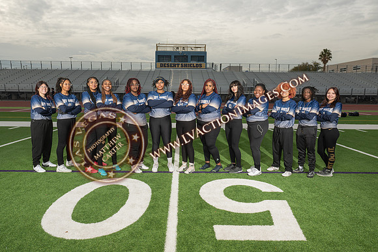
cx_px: 186
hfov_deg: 71.8
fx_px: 261
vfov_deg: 51.6
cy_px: 129
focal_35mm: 25
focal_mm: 24
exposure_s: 1/200
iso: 160
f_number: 8
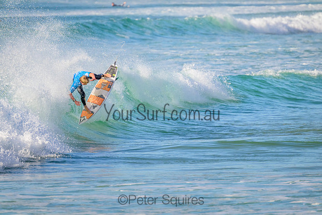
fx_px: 7157
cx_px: 161
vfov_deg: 1.7
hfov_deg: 2.6
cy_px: 108
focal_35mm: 800
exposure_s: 1/2000
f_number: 11
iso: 1600
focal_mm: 800
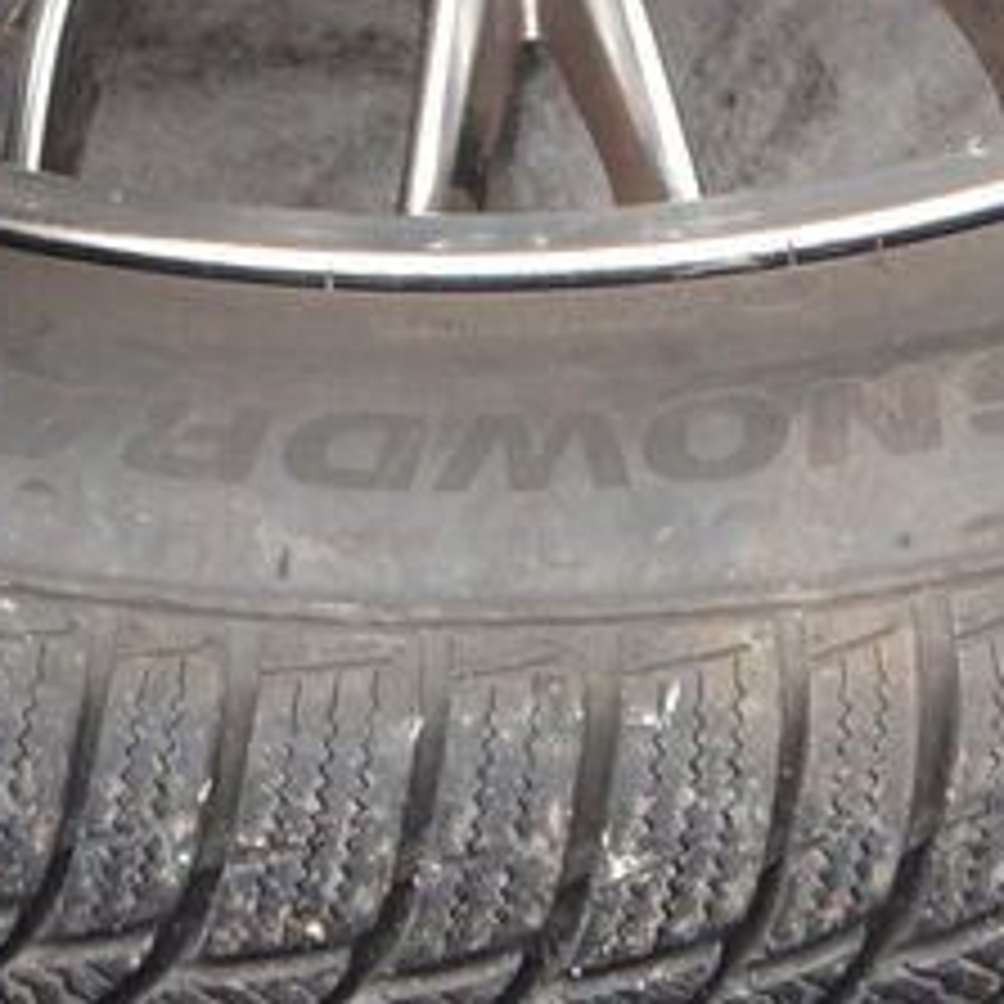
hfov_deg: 8.6
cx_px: -495
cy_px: -1130
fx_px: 6497
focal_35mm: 198
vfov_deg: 8.3
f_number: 5.6
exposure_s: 1/125
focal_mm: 18
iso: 400
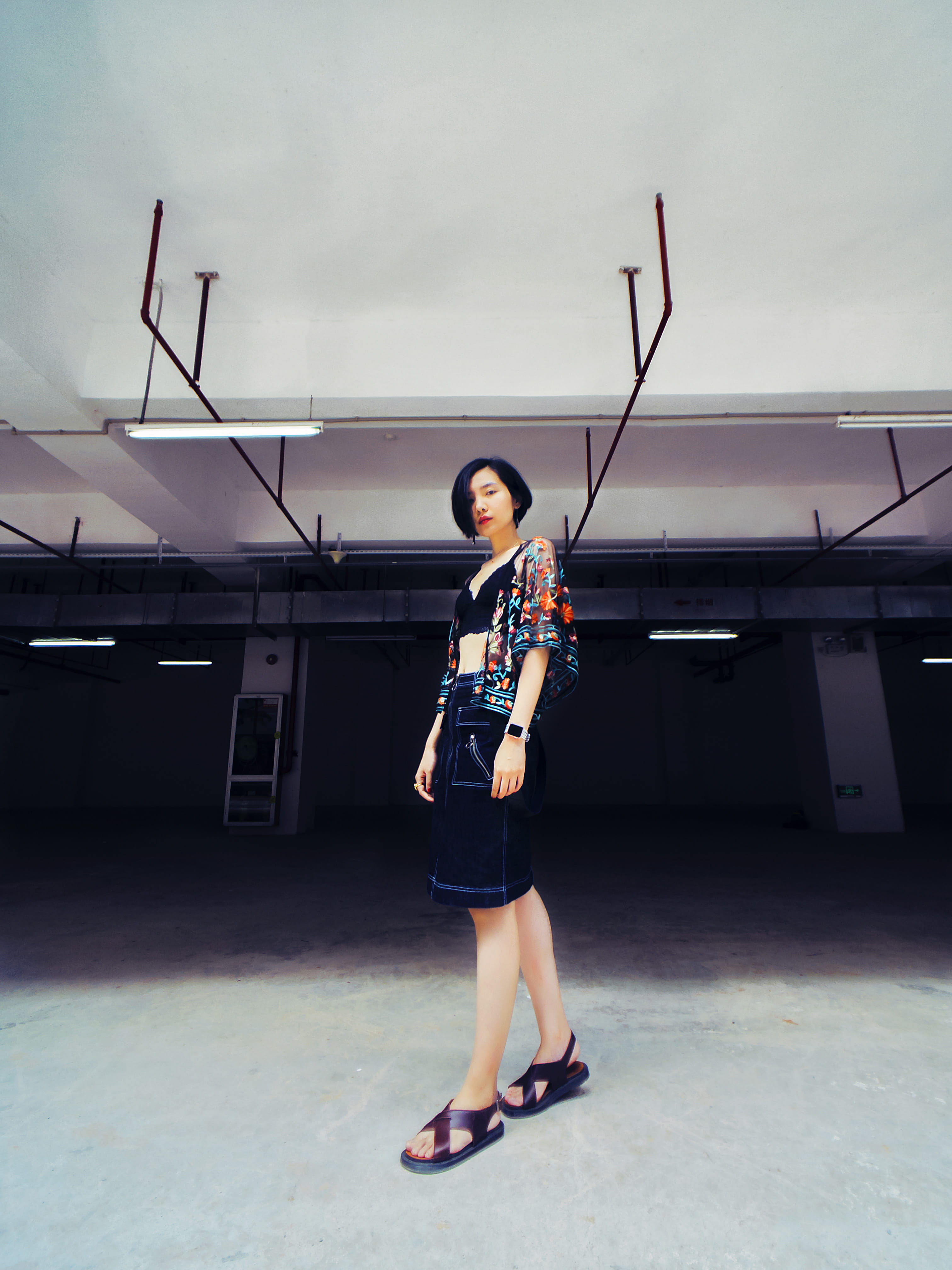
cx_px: 476
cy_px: 635
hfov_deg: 49.7
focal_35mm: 28
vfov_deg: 63.4
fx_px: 1027
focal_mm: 3.99
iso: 40
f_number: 1.8
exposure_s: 1/100
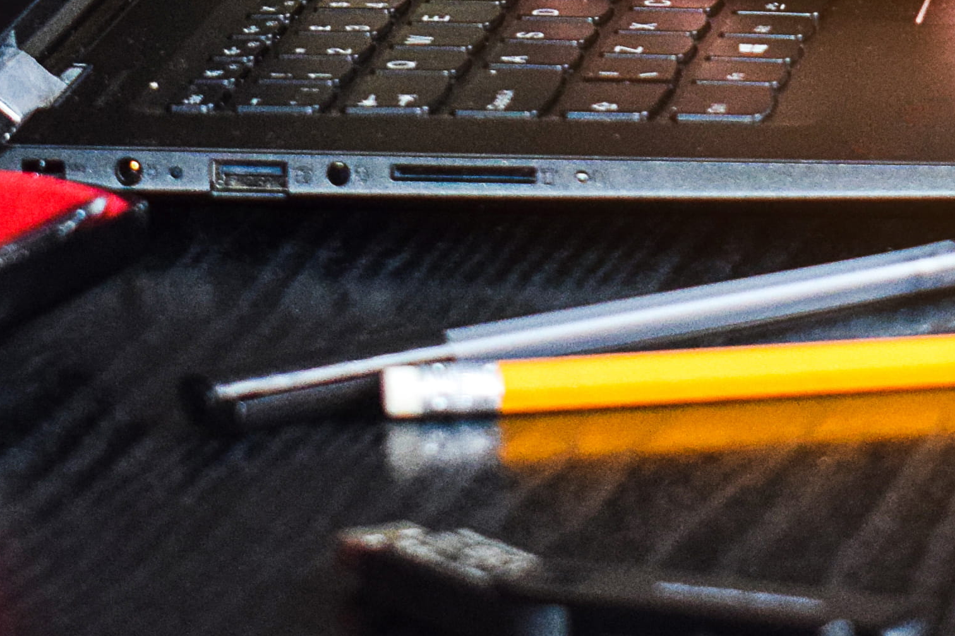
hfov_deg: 3.4
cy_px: -383
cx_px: 867
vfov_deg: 2.3
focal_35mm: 607
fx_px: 16101
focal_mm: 102
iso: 250
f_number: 8
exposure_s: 1/250
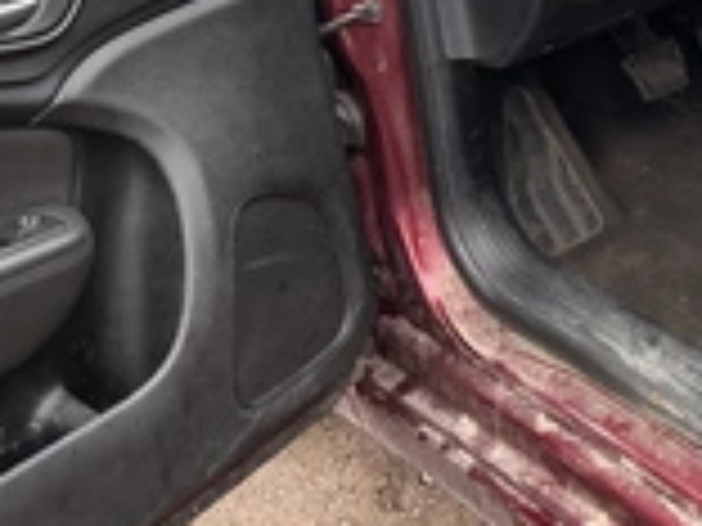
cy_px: -36
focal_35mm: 72
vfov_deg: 19.7
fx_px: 1460
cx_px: 747
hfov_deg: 25.3
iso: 40
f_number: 1.8
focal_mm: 3
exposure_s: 1/122
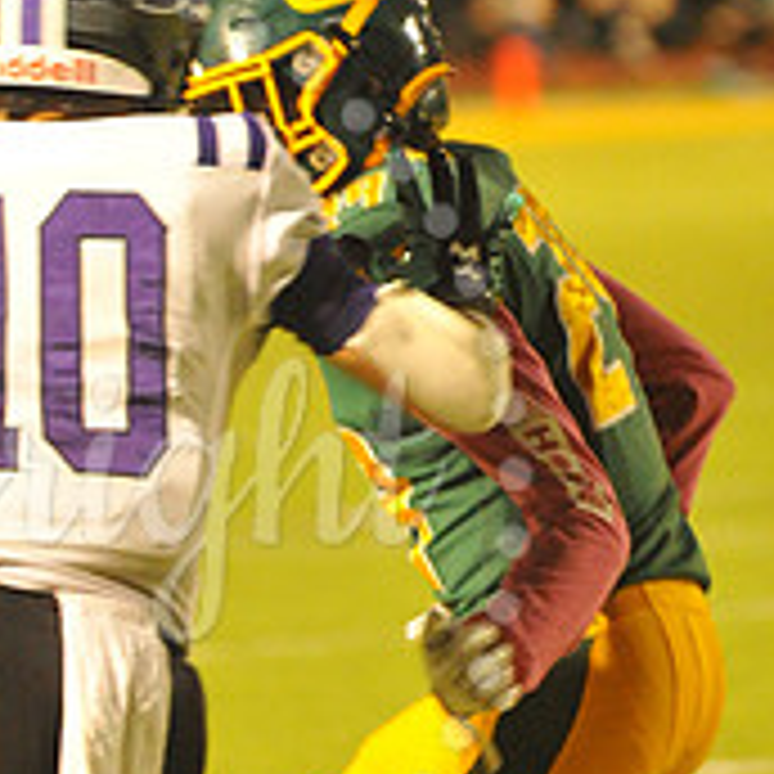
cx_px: -14
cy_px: 486
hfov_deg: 3.1
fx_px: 14495
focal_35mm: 573
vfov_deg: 3.1
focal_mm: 200
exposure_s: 1/200
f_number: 5
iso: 6400
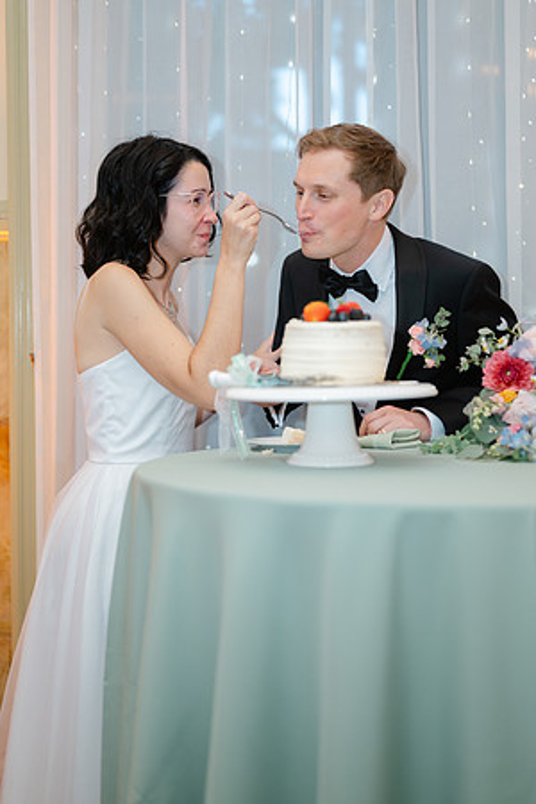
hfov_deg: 27.0
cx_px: 268
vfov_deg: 39.6
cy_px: 402
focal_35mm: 50
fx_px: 1117
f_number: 1.8
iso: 320
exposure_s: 1/100
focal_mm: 50
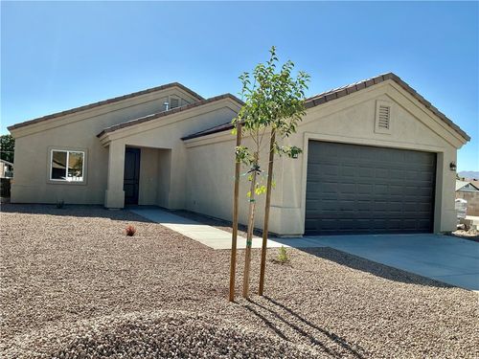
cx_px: 240
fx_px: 401
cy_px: 180
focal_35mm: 29
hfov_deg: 61.7
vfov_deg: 48.2
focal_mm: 3
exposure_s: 1/1848
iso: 25
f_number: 1.8
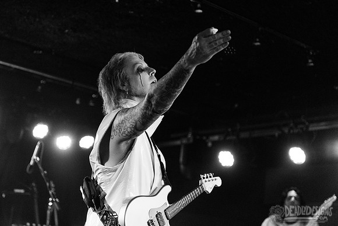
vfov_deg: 17.1
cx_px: 145
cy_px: 97
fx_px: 751
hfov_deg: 25.3
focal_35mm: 80
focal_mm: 70
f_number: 3.5
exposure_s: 1/160
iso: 2000
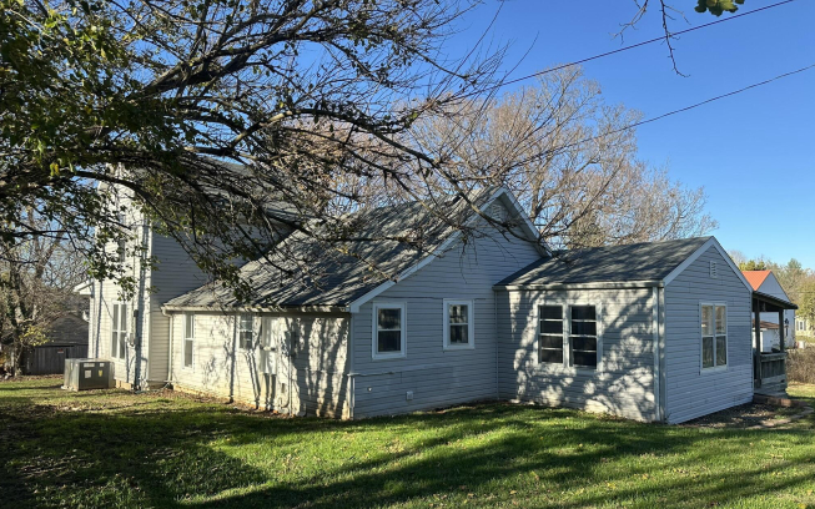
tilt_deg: +2.6
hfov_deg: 70.4
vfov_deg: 47.5
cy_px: 286
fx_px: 577
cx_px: 414
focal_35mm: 26
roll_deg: -0.6
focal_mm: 6.86
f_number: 1.78
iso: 80
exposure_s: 1/2028
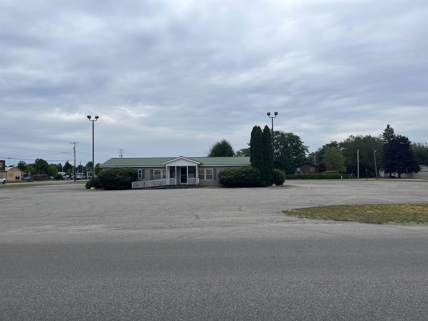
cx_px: 214
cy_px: 160
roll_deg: +0.8
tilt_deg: +3.2
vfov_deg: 53.1
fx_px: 321
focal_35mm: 26
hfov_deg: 67.3
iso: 50
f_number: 1.6
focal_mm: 5.1
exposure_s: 1/2268
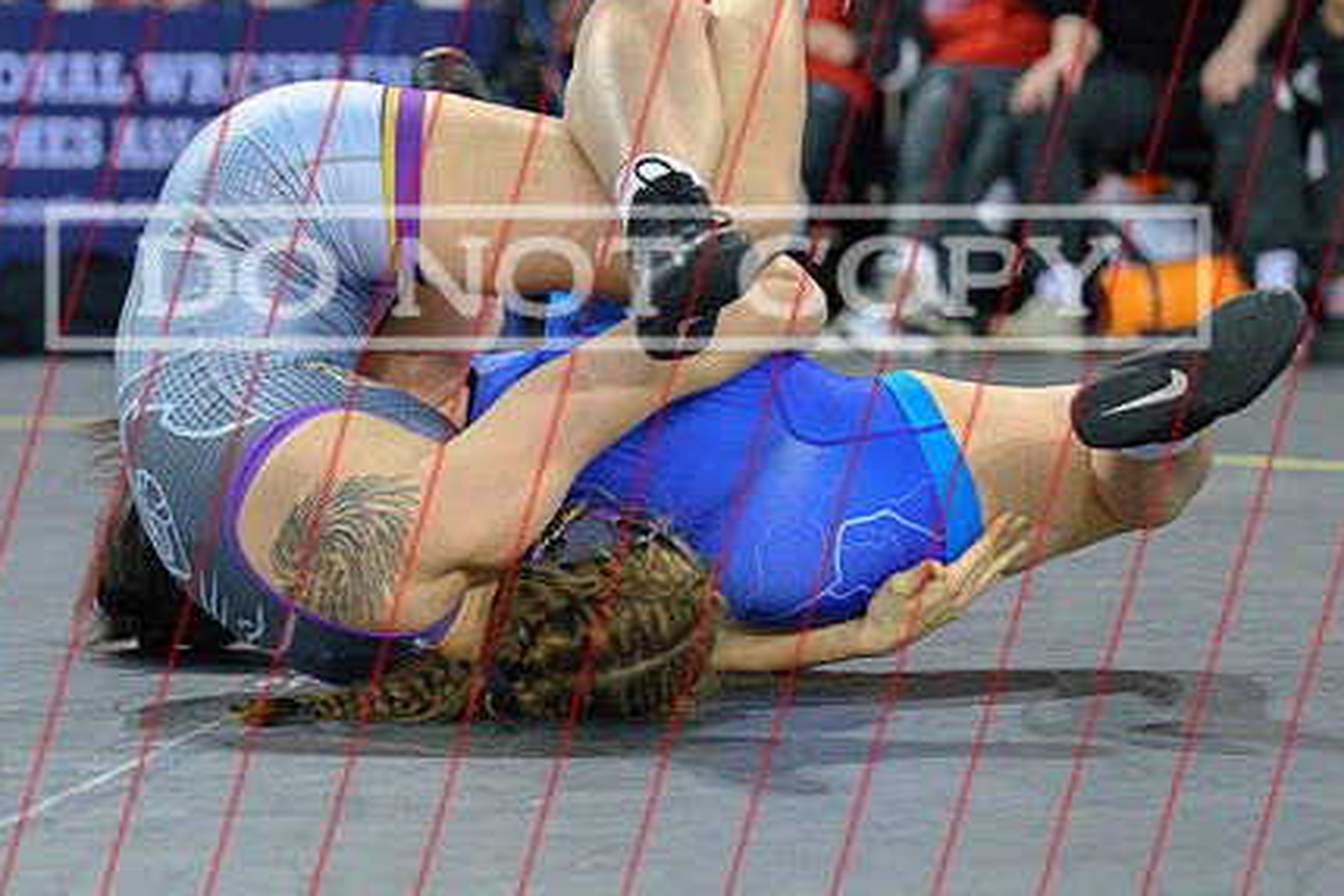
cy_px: 451
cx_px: 274
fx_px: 6607
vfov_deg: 7.8
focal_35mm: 177
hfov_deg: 11.6
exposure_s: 1/640
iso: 5600
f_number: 2.8
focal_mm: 93
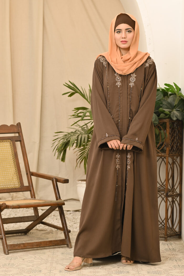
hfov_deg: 16.1
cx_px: 92
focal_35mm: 85
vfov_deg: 23.9
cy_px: 138
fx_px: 652
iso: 200
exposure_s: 1/160
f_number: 5
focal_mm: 85
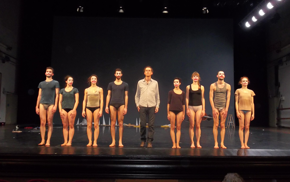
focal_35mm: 40
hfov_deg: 49.3
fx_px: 316
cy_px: 87
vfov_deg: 32.0
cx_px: 146
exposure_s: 1/40
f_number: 4
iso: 320
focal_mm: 6.6
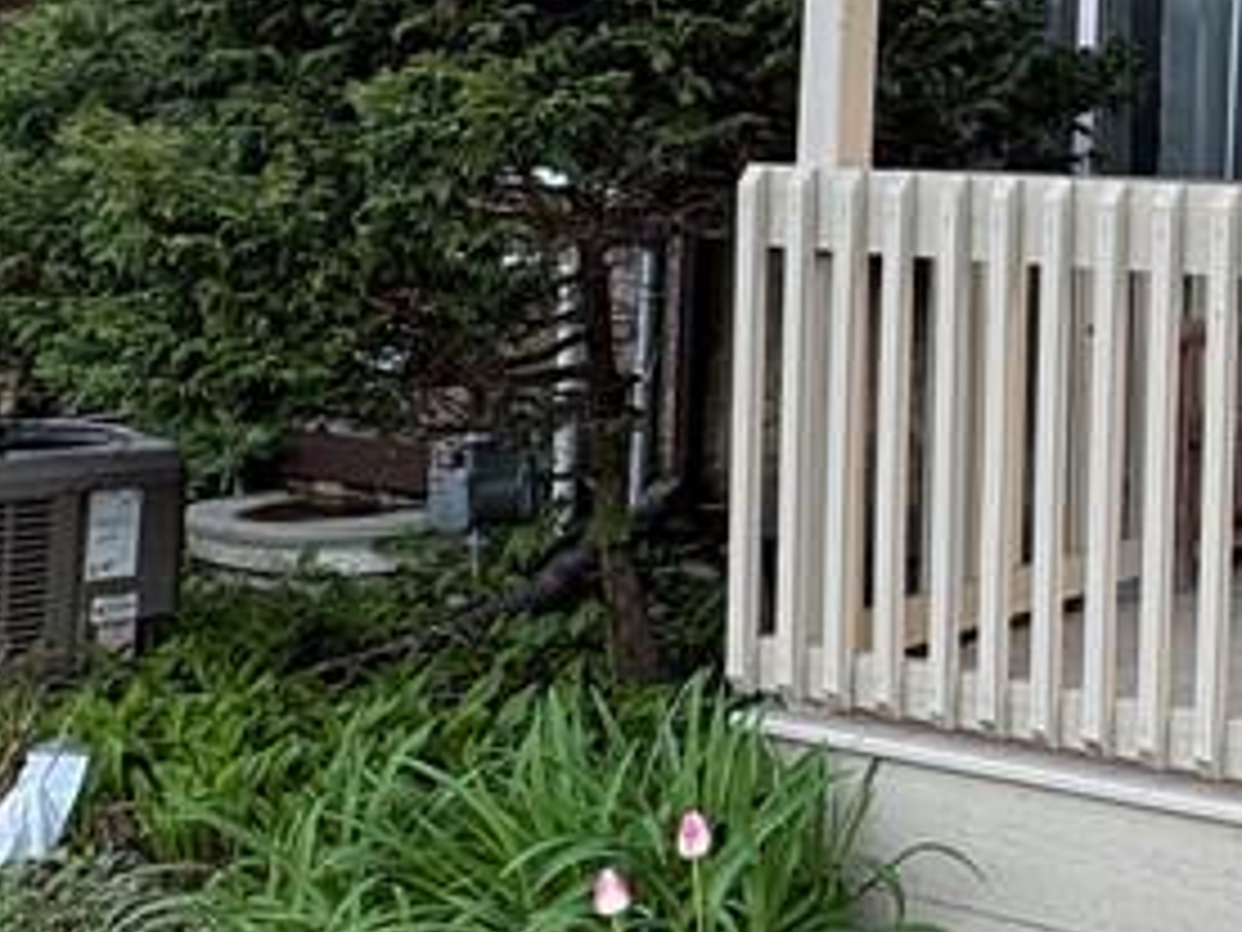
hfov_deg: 28.6
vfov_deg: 27.6
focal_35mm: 52
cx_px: 1692
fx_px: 1866
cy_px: 216
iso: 64
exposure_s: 1/123
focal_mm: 2.22
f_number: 2.2
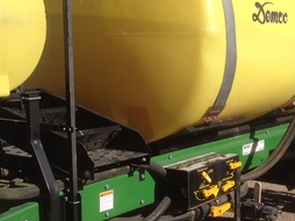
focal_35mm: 75
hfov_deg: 25.9
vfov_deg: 19.6
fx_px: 639
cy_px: 133
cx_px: 189
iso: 64
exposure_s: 1/2208
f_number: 2.4
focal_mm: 4.28
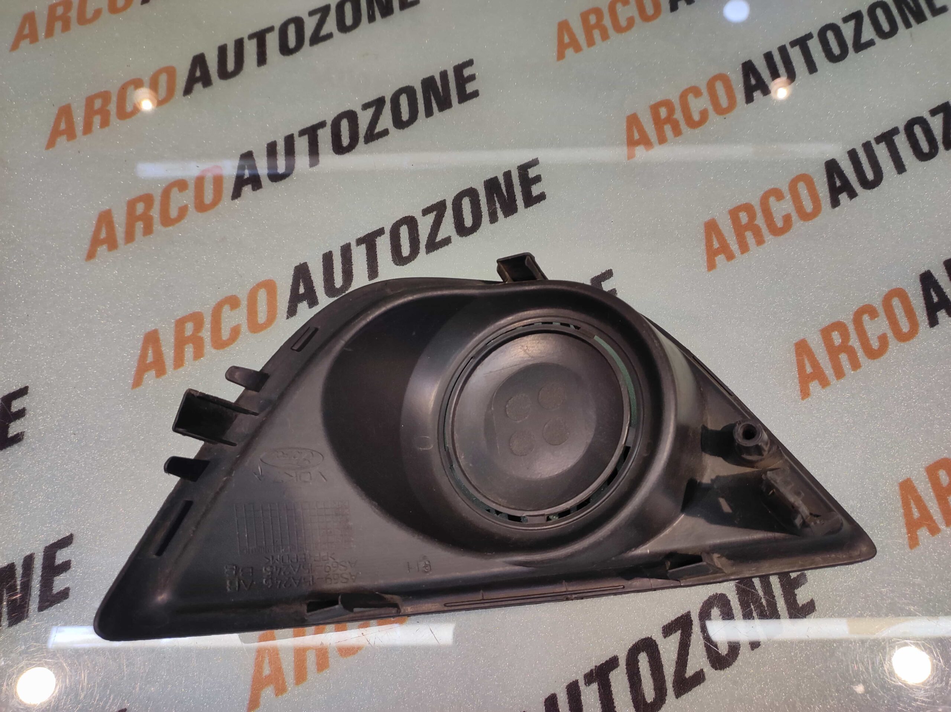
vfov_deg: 74.7
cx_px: 476
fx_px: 467
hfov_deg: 91.1
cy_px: 356
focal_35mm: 17
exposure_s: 1/50
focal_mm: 4.74
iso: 94
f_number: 1.79
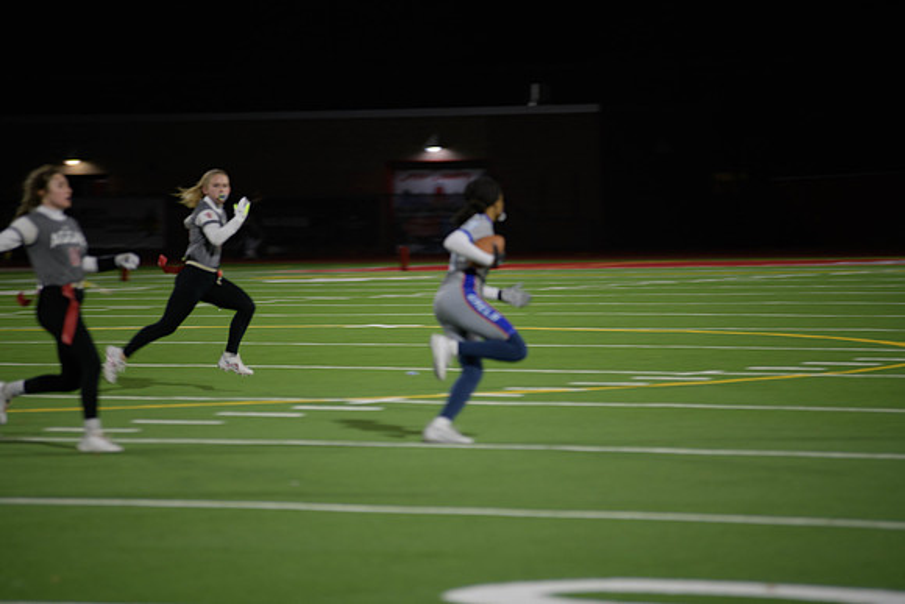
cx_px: 452
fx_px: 5029
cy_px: 302
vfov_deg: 6.9
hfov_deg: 10.3
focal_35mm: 200
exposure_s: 1/200
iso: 640
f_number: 2.8
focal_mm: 200
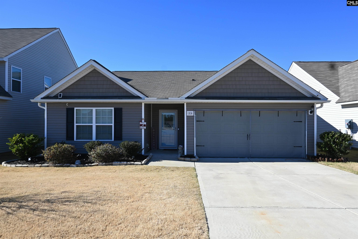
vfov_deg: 53.1
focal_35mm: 24
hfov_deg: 73.7
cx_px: 179
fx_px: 239
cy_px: 120
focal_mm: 16
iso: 100
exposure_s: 1/320
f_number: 6.3
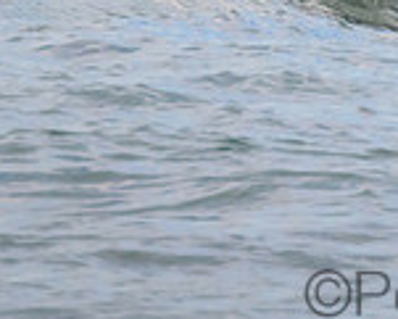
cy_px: -144
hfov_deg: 0.7
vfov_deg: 0.5
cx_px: 509
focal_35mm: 2890
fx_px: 34064
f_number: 11
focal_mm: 800
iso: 2200
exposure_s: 1/640
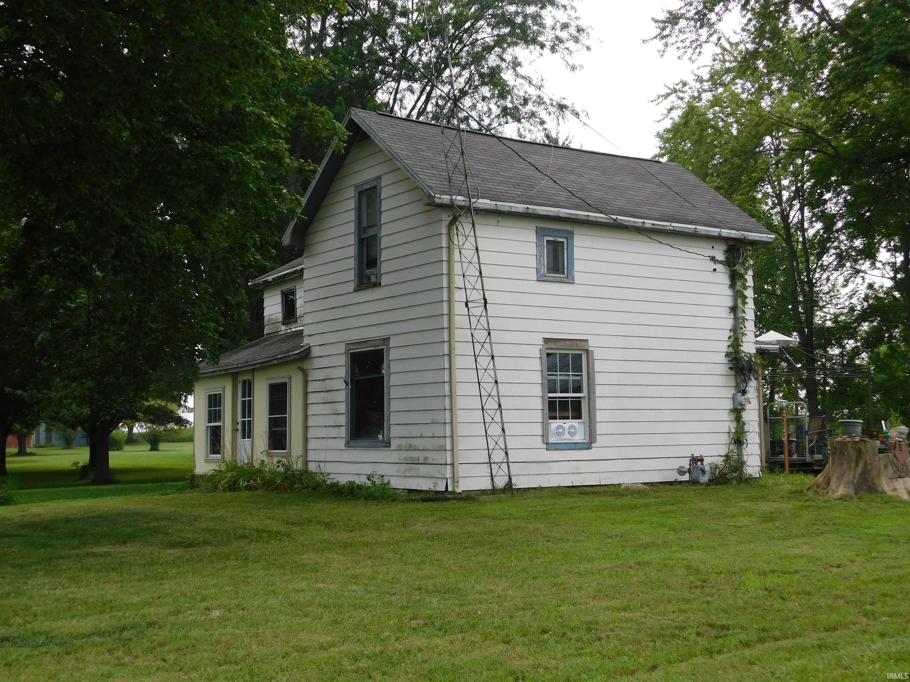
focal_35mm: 45
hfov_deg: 42.1
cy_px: 341
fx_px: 1183
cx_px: 455
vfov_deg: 32.2
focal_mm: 8
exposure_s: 1/500
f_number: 3.7
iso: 125
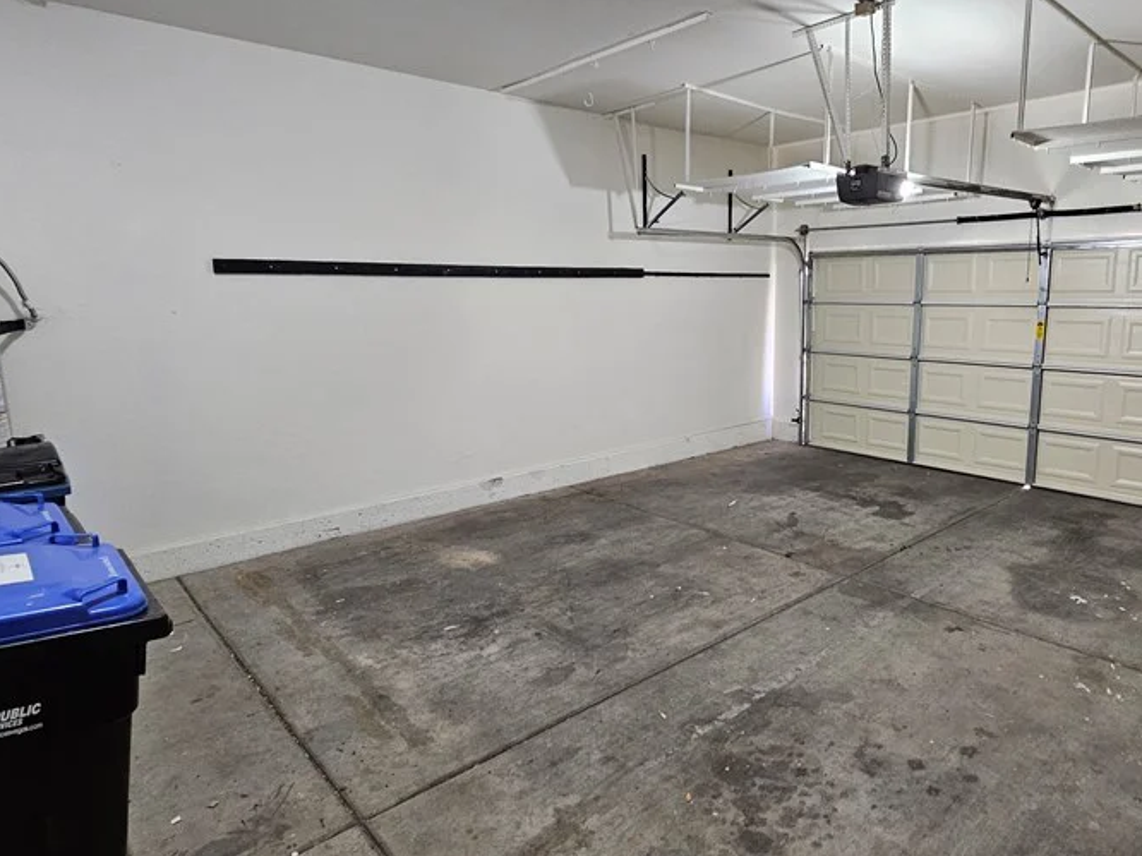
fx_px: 660
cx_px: 669
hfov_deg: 81.1
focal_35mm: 20
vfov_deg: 65.9
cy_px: 408
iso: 400
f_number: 2.2
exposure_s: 1/30
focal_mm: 2.2
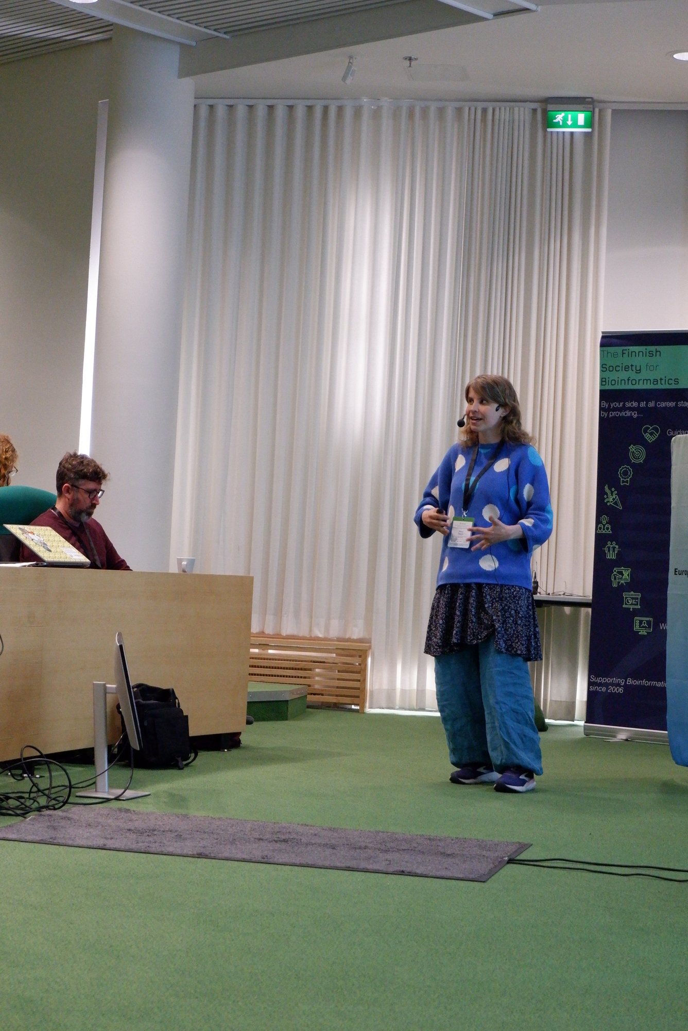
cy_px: 516
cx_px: 344
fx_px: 1889
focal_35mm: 66
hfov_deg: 20.6
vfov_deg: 30.5
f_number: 5.6
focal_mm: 44.5
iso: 6400
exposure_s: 1/180
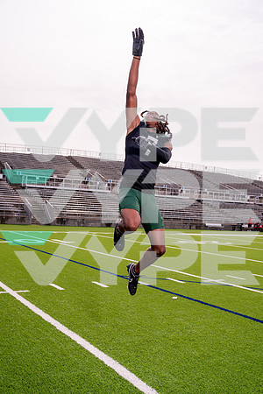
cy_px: 197
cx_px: 132
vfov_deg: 50.7
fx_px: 416
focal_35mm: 38
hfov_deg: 35.1
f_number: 5.6
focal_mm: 38
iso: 100
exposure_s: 1/1250
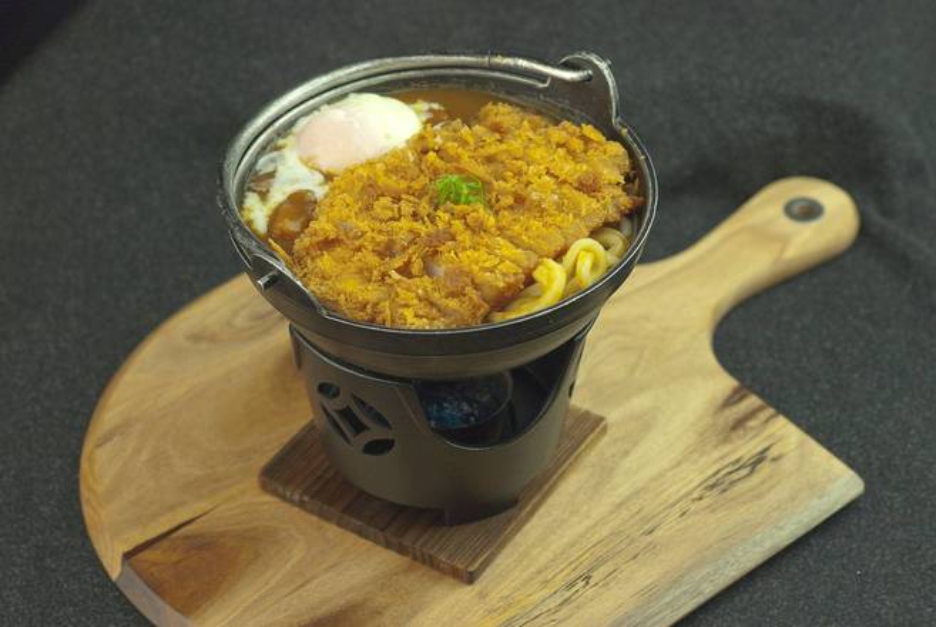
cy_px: 314
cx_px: 468
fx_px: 3319
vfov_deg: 10.8
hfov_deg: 16.1
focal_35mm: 128
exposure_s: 1/200
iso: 400
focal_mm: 85
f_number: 5
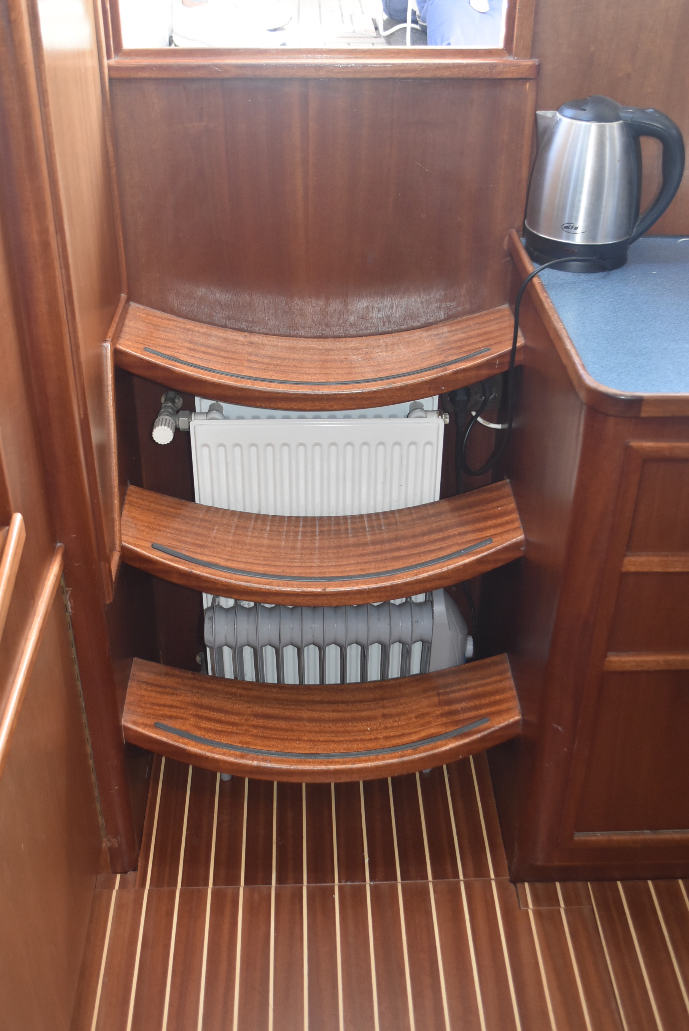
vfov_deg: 49.5
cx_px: 344
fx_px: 1117
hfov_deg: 34.3
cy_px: 516
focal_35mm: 39
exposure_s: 1/60
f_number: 4.2
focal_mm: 26
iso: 1100
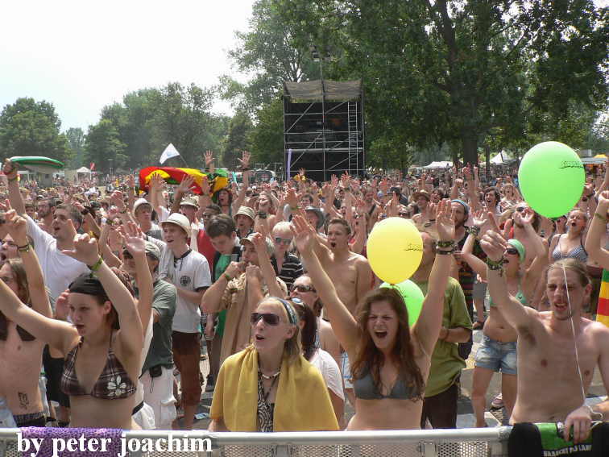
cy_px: 228
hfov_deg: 52.6
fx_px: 616
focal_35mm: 35
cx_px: 304
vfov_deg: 40.7
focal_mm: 6
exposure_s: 1/320
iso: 64
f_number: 4
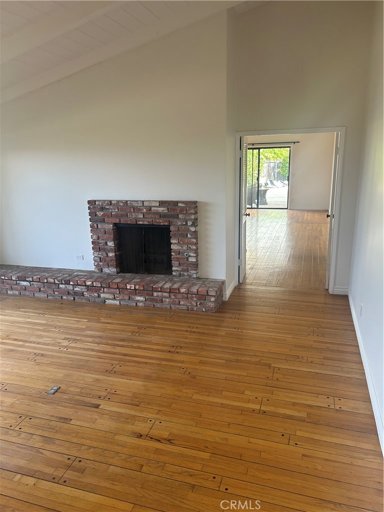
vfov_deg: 67.3
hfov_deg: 53.1
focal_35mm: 26
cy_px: 256
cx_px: 192
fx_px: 385
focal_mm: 5.7
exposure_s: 1/121
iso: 100
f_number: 1.5
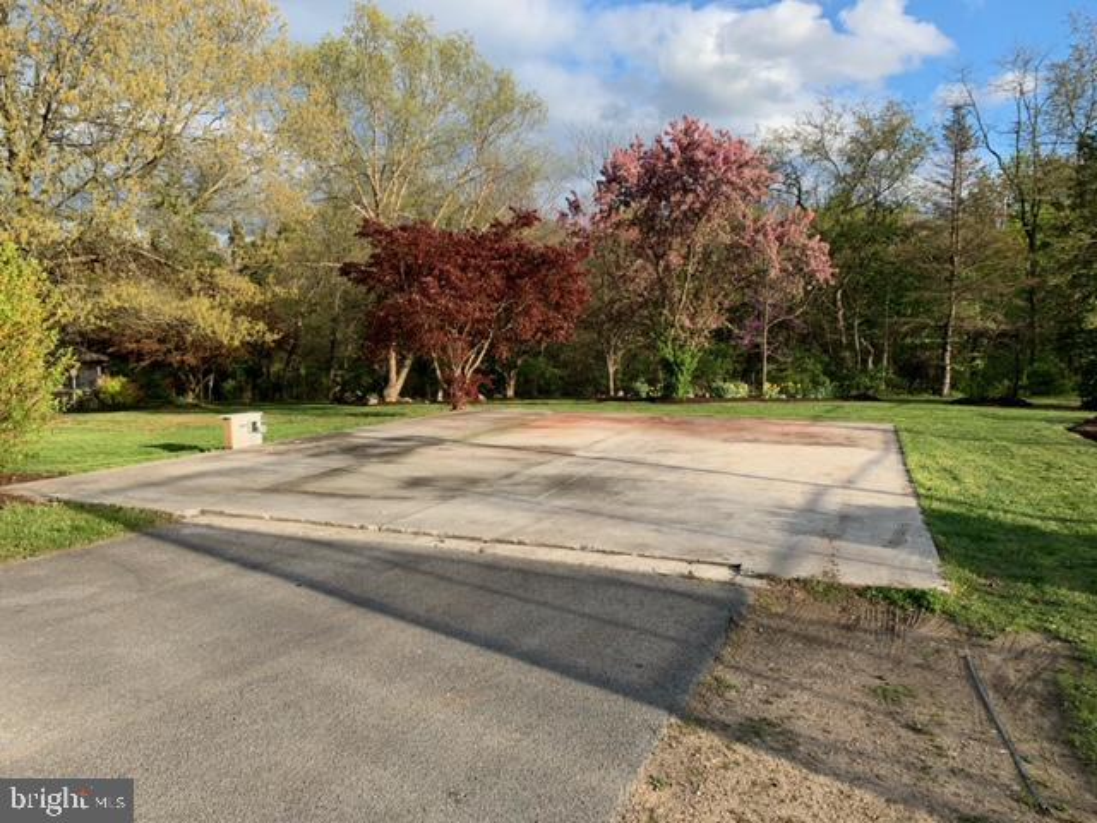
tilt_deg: -5.0
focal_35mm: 26
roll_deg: -0.8
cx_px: 548
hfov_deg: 67.3
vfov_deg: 53.1
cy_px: 412
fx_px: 824
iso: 25
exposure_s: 1/789
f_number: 1.8
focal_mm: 4.25
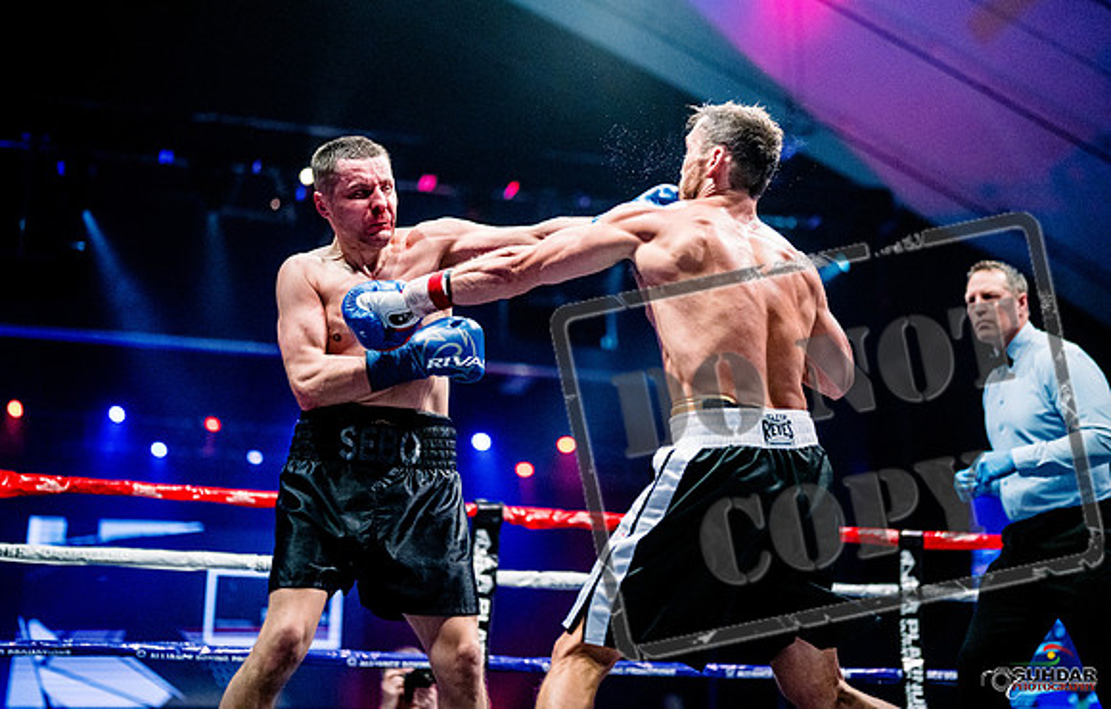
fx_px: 1723
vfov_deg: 23.2
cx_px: 621
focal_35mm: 57
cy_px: 295
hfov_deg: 35.7
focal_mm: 50
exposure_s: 1/1600
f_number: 1.4
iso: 6400
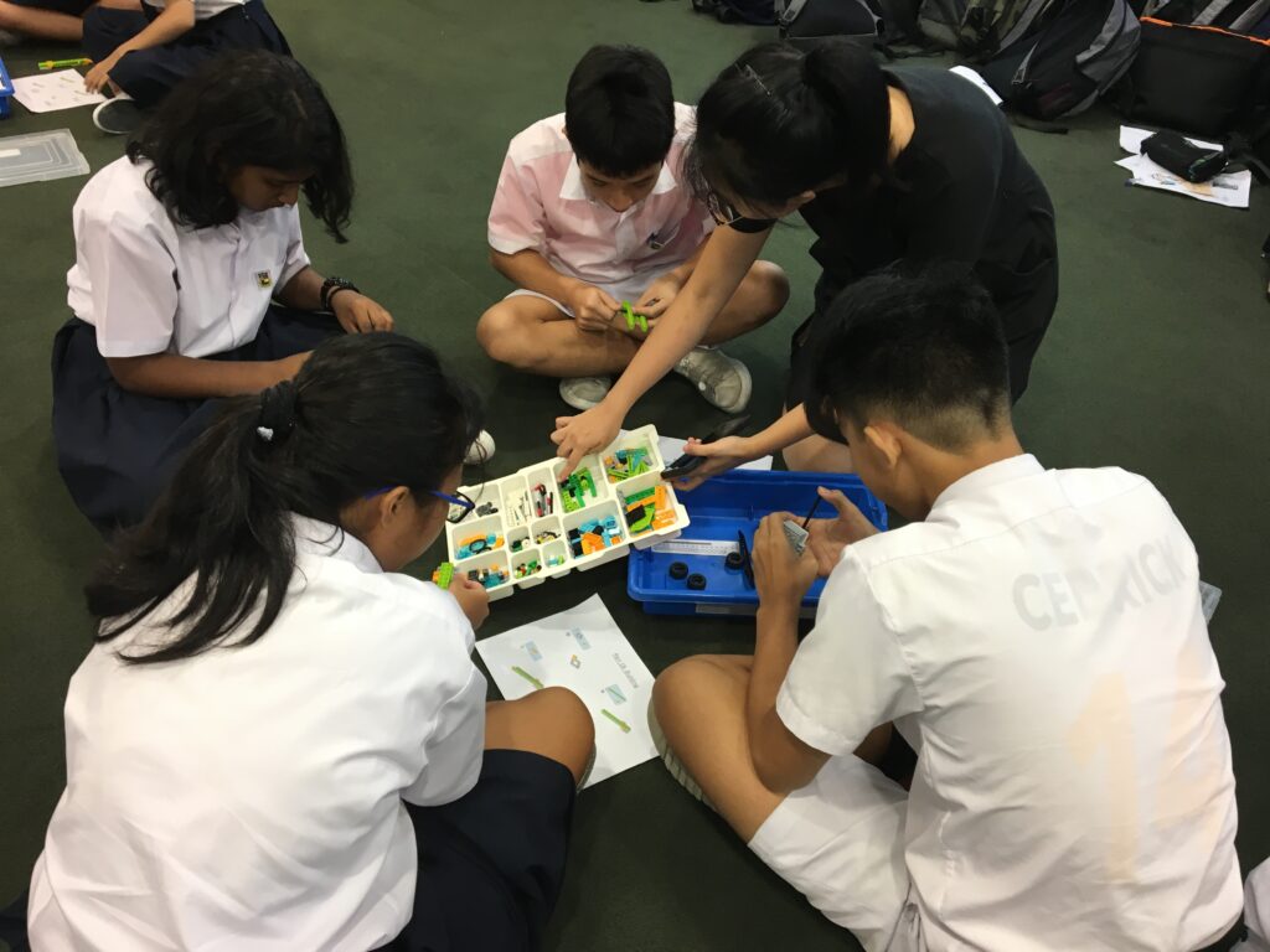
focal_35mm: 29
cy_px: 476
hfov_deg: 61.7
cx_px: 635
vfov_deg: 48.2
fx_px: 1064
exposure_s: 1/33
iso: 80
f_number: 2.2
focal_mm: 4.15
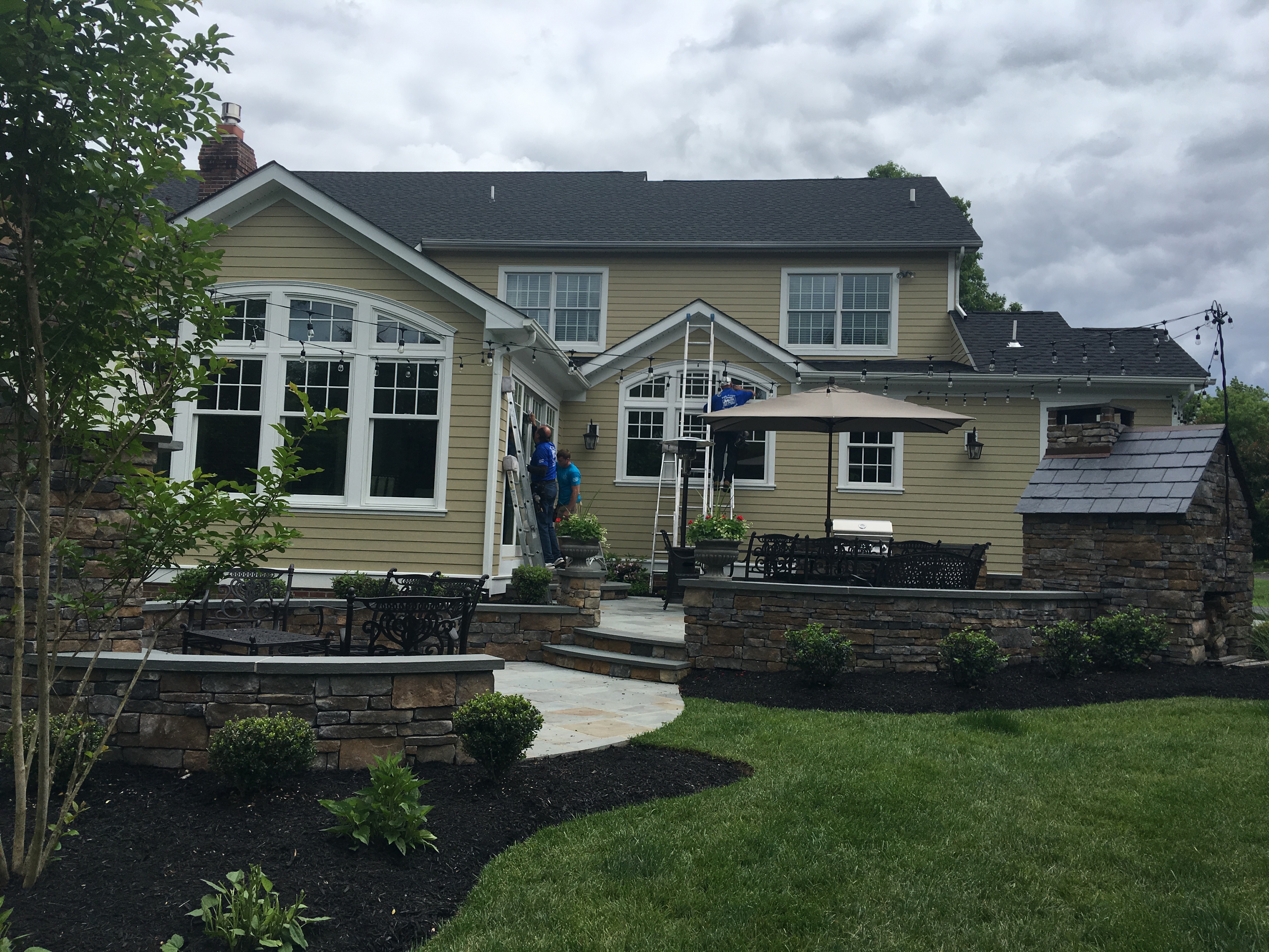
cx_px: 634
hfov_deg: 61.7
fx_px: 1063
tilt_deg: +3.5
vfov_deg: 48.2
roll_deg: -1.9
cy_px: 476
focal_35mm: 29
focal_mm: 4.15
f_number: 2.2
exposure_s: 1/1508
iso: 25
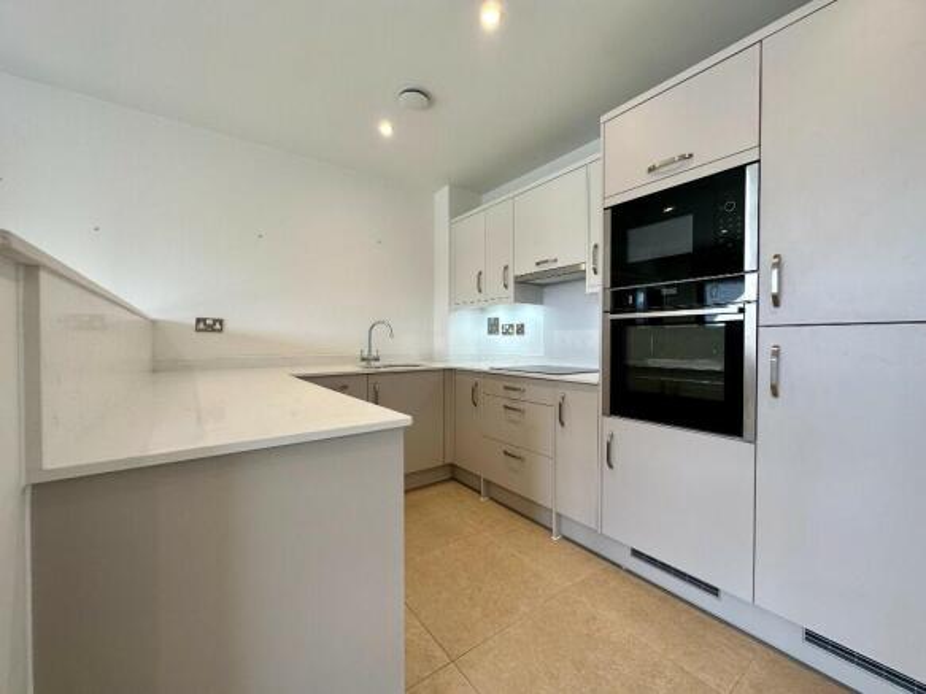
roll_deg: +0.4
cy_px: 347
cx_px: 463
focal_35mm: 14
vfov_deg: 85.7
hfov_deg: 102.1
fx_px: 374
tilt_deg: -1.6
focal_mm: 2.22
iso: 100
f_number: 2.2
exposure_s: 1/100
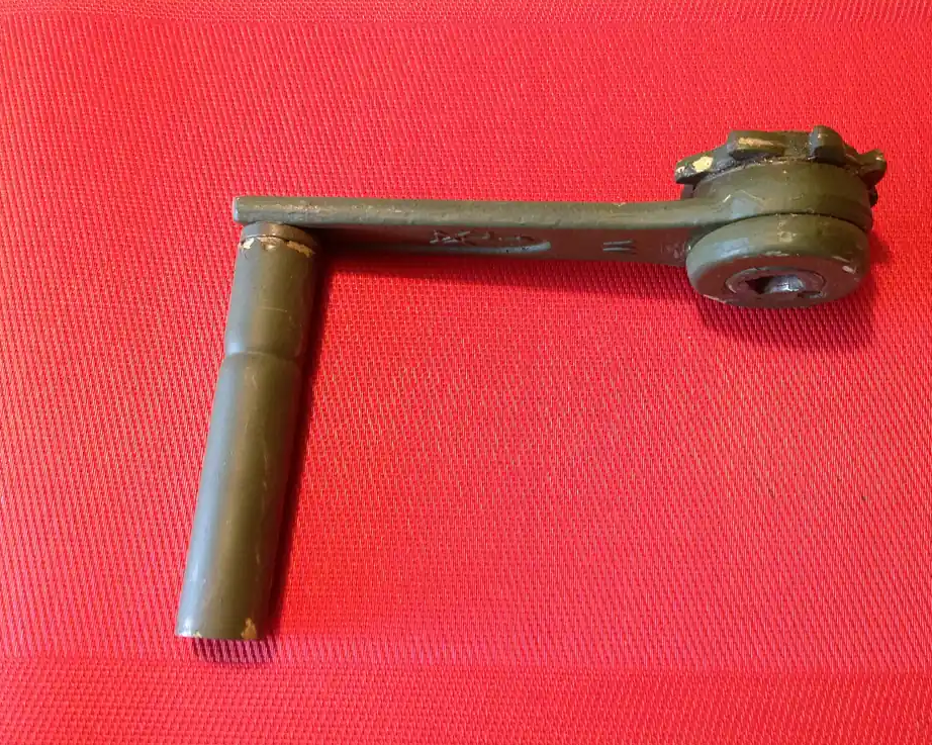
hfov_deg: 49.1
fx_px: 1020
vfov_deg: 40.1
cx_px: 486
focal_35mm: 37
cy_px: 372
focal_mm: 4.28
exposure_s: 1/15
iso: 200
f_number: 2.4
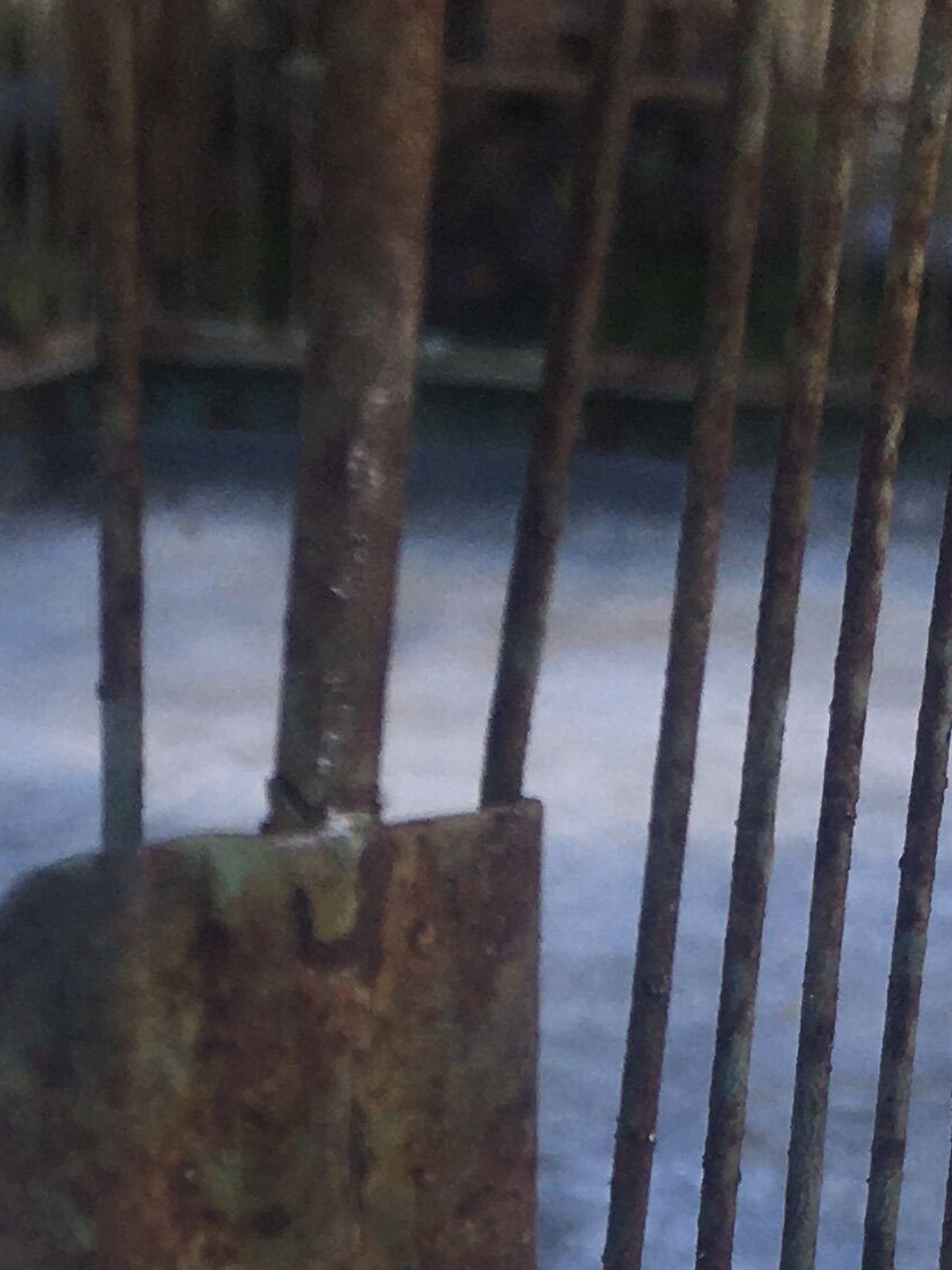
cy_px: 1675
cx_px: 233
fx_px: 3852
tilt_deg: -27.9
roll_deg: -2.6
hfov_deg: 14.0
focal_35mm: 105
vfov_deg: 17.5
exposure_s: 1/202
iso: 25
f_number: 2.2
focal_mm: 4.15
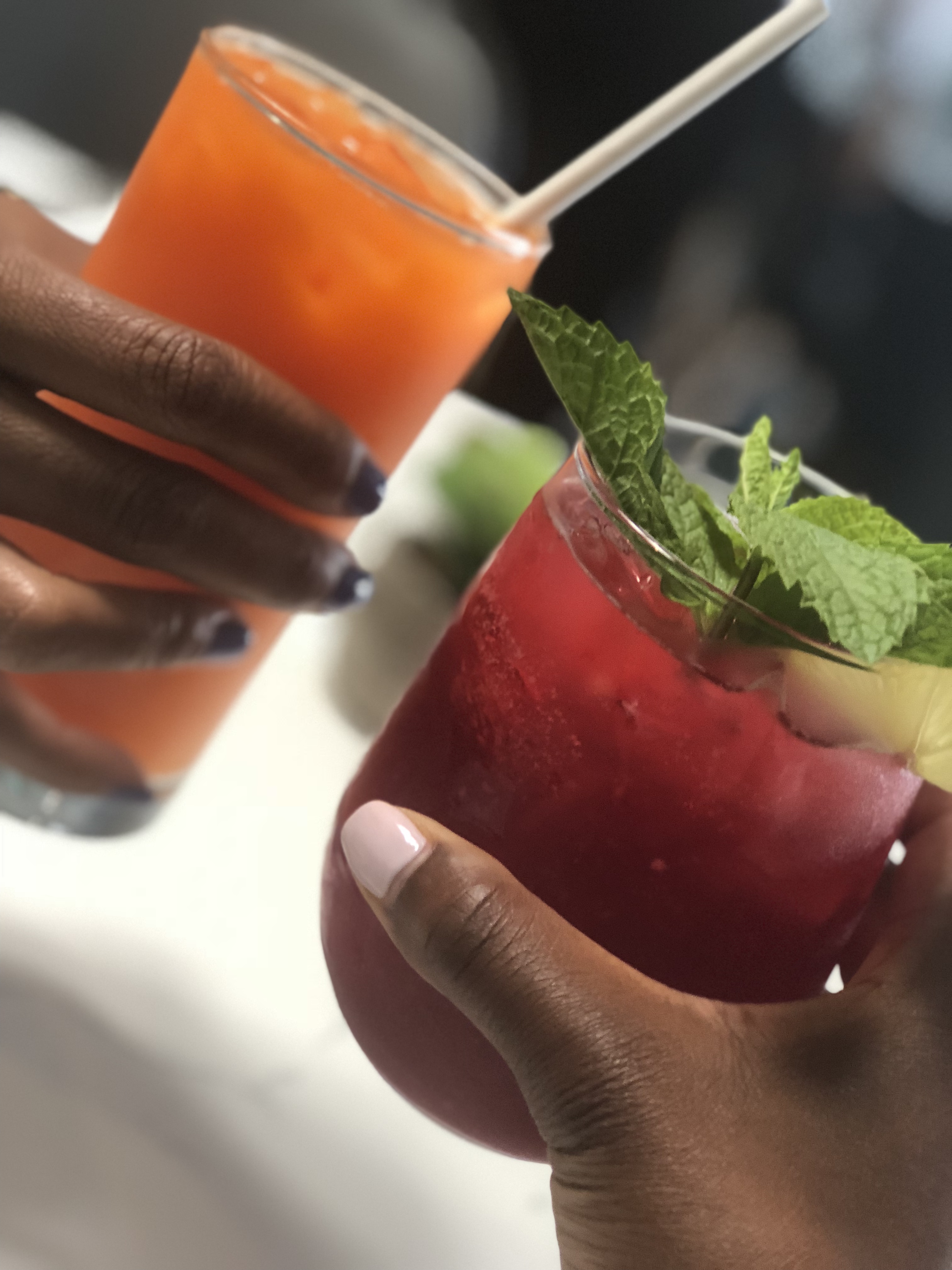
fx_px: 2090
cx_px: 476
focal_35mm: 57
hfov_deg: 25.7
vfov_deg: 33.8
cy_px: 635
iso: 320
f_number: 2.8
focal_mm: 6.6
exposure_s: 1/60
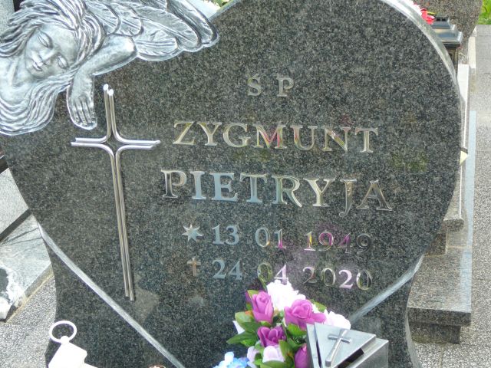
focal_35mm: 61
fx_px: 865
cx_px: 246
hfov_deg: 31.7
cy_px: 184
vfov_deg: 24.0
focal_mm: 9.1
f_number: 3.6
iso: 80
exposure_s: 1/100
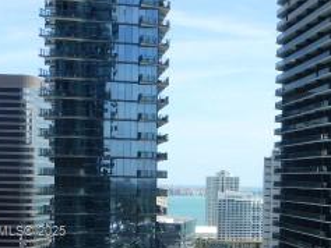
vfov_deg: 17.9
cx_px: 320
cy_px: 233
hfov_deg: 23.3
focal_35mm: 81
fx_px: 775
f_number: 4
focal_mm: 5.4
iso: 100
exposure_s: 1/640
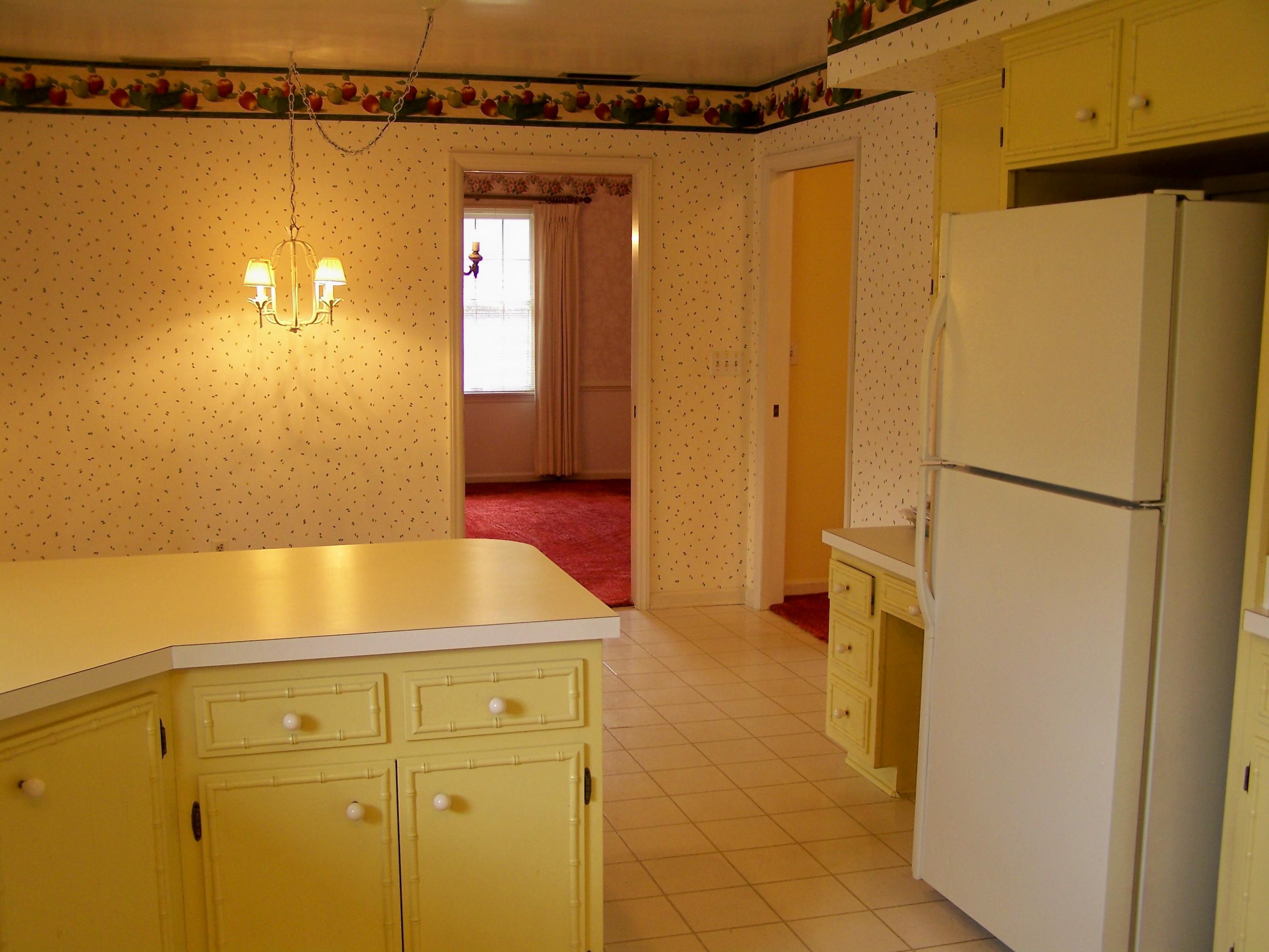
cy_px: 476
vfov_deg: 37.7
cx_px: 634
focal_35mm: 38
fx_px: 1393
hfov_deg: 49.0
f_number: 2.8
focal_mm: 6.3
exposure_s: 1/15
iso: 64
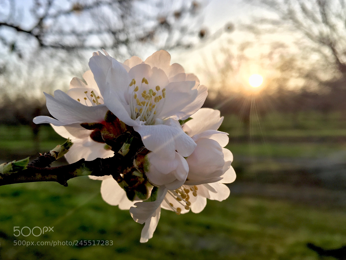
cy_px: 130
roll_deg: +2.4
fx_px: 290
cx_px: 173
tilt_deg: -2.3
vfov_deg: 48.2
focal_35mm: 29
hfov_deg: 61.7
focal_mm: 4.15
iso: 25
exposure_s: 1/420
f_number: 2.2
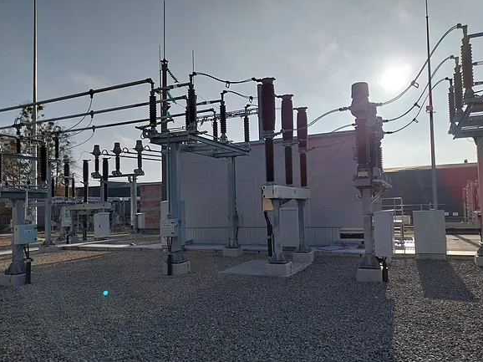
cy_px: 185
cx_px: 248
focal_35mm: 27
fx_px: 377
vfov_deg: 51.3
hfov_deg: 65.3
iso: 25
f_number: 1.8
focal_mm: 4
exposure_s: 1/3017
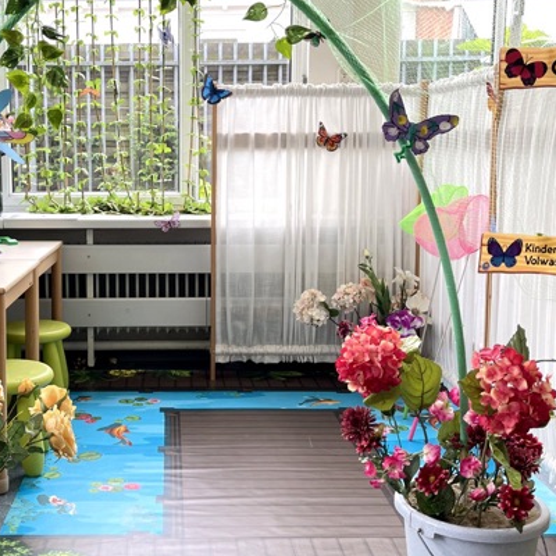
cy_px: 250
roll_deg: +1.2
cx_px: 168
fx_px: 836
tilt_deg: -8.2
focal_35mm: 46
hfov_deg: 36.3
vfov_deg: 36.8
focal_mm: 5.1
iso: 32
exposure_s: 1/118
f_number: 1.6
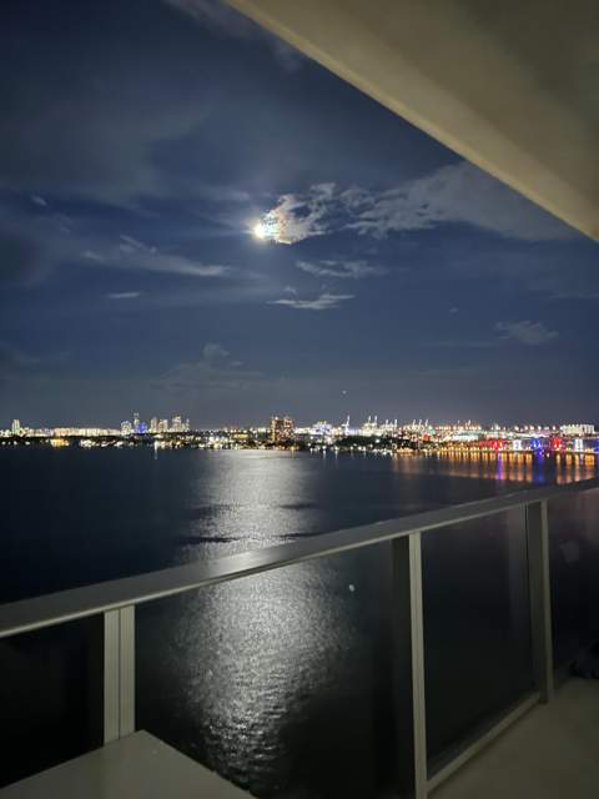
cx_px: 300
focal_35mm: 26
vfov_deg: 67.3
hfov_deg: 53.1
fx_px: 600
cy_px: 400
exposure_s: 1/9
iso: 1250
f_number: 1.5
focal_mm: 5.7
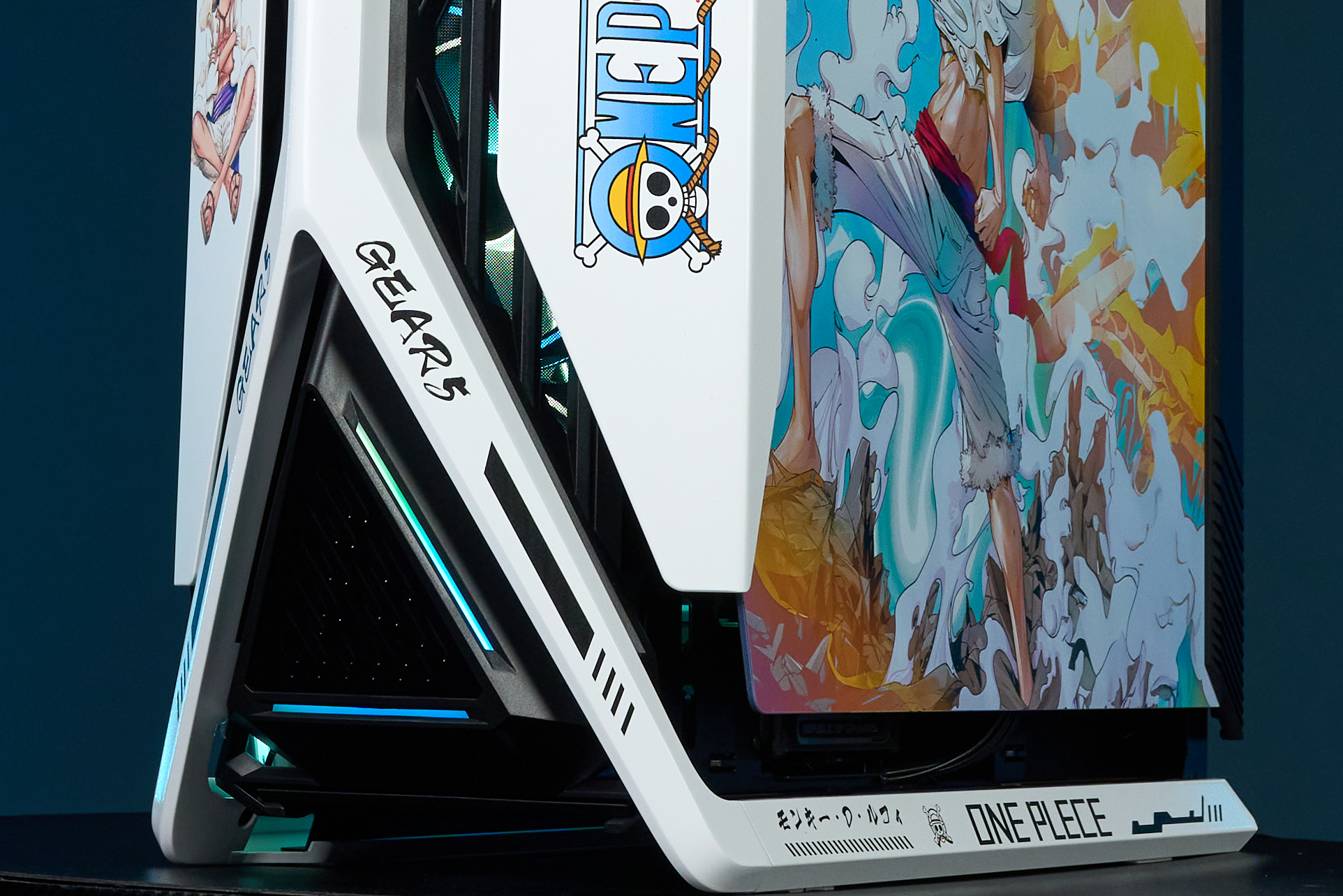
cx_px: 680
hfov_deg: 17.6
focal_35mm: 116
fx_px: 4327
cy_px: -119
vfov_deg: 11.6
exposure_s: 1/60
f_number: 8
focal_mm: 33
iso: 500
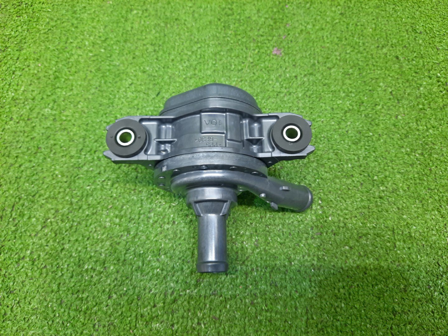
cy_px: 168
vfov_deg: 54.9
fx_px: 324
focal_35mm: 25
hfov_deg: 69.4
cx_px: 224
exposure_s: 1/50
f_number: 2
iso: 176
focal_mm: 4.6
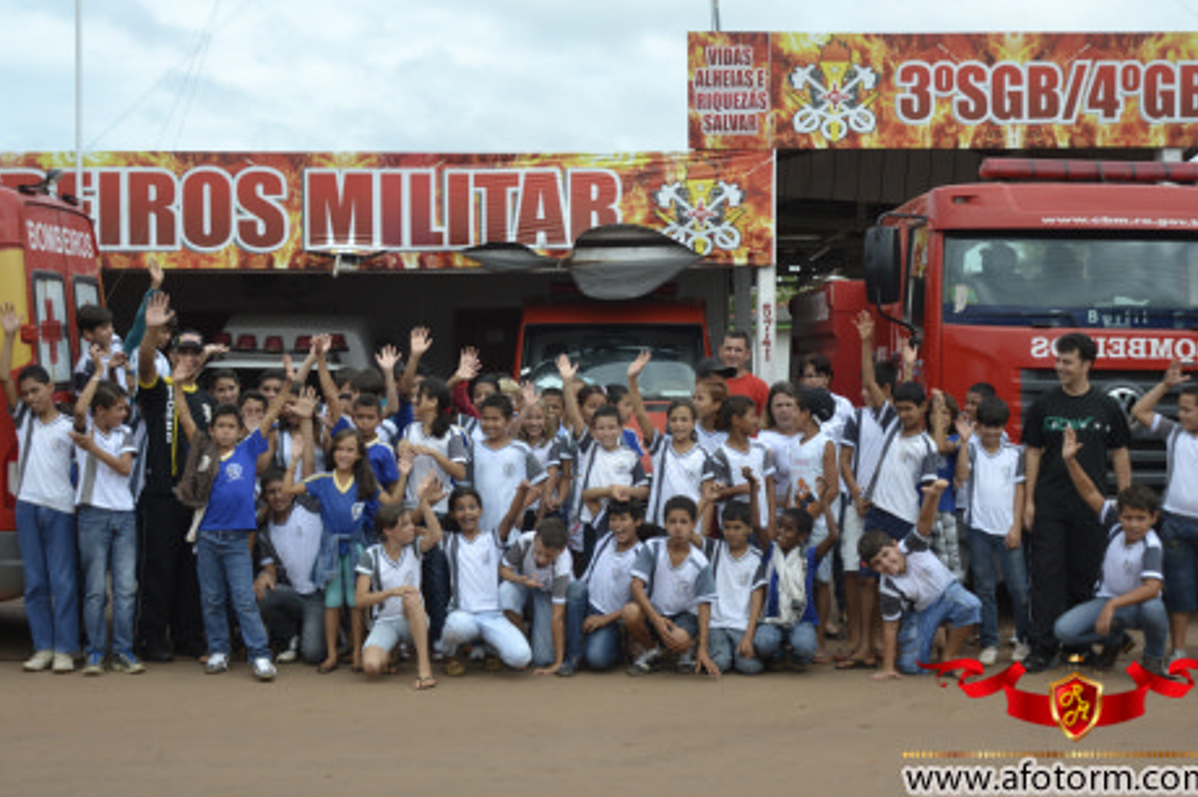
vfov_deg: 26.7
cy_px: 400
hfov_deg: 39.2
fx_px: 1681
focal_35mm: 51
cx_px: 630
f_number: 5.6
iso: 400
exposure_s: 1/1600
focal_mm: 31
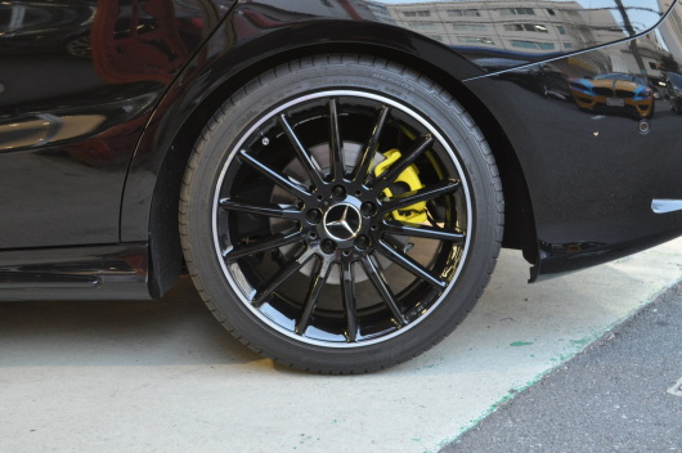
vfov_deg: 29.8
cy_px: 226
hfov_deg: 43.7
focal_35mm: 45
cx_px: 341
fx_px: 851
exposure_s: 1/5
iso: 800
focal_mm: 30
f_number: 8
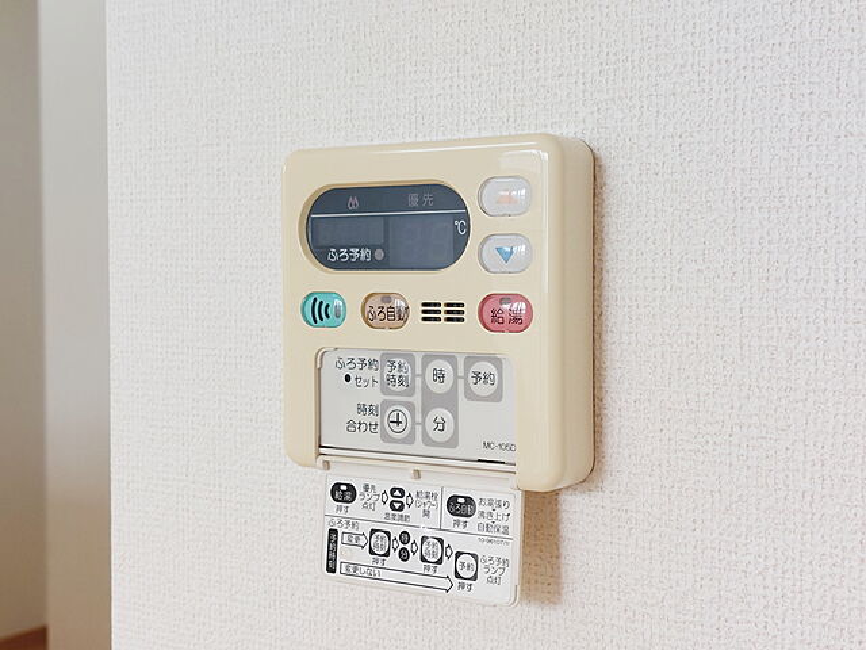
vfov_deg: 56.8
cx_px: 433
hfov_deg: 71.6
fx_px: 600
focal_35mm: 24
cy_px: 325
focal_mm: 5.23
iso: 64
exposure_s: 1/60
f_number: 1.8
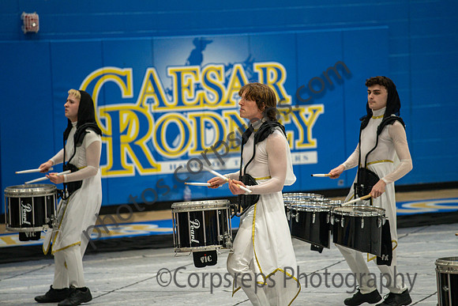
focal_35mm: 200
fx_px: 2545
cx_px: 229
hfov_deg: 10.3
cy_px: 153
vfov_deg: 6.9
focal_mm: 200
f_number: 4
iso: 2500
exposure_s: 1/500
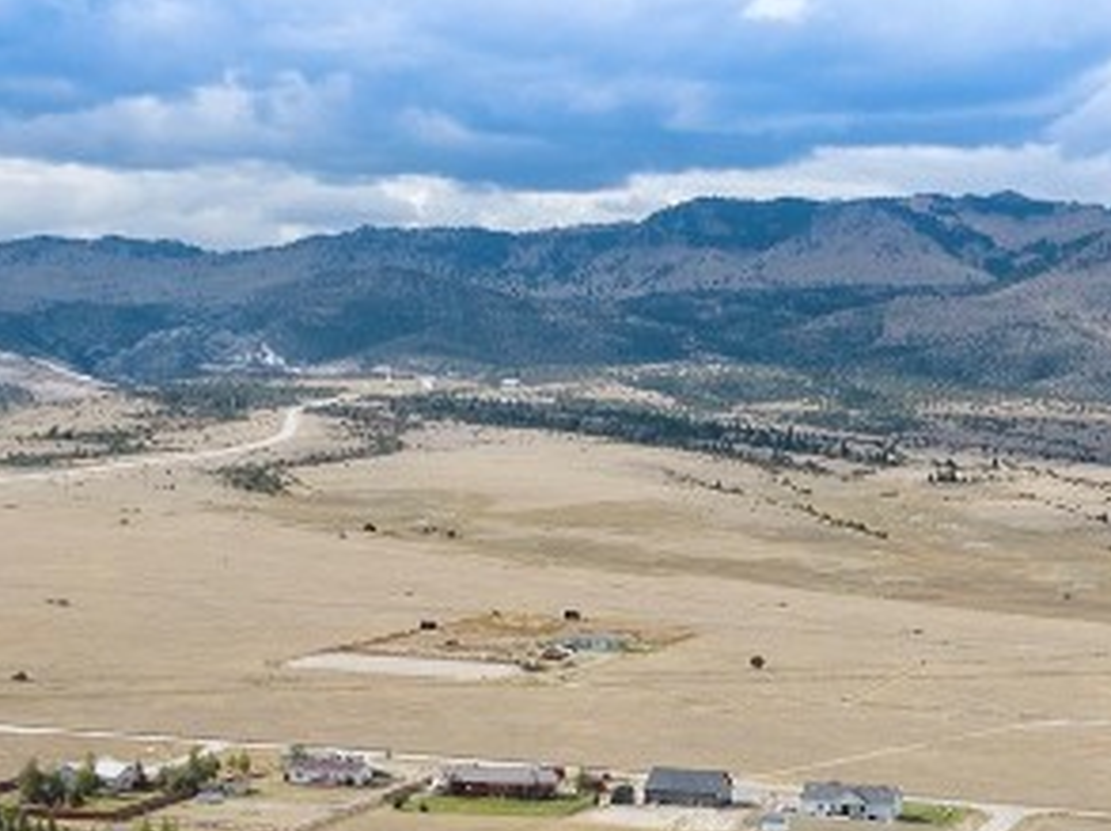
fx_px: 2693
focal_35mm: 84
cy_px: 1267
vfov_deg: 16.0
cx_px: 783
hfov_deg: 23.2
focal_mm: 12.29
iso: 100
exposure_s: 1/120
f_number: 2.8
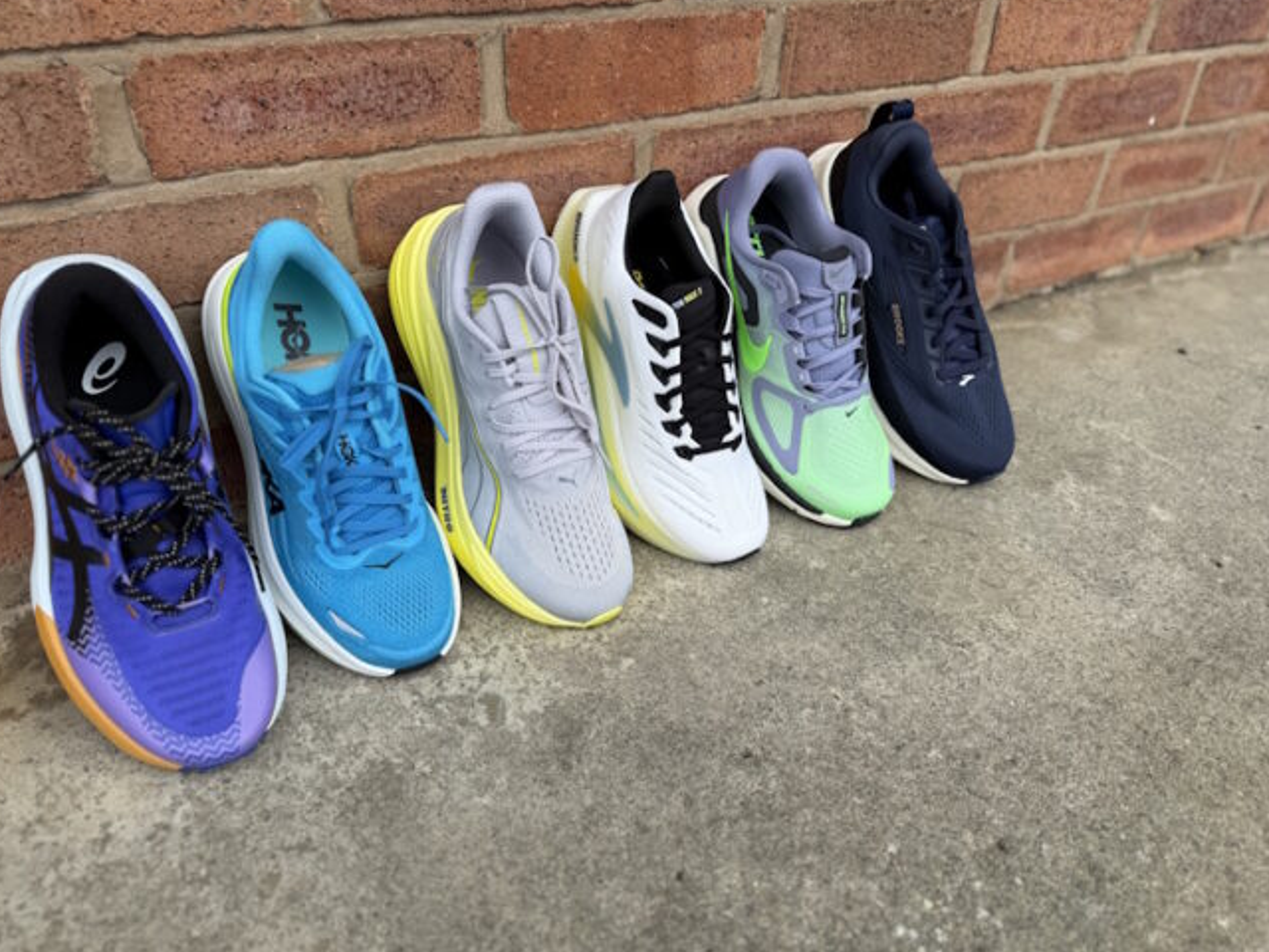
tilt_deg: -33.9
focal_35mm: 25
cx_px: 633
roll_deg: -1.1
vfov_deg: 54.9
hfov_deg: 69.4
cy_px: 466
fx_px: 916
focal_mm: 6.76
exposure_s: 1/1156
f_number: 1.78
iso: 80
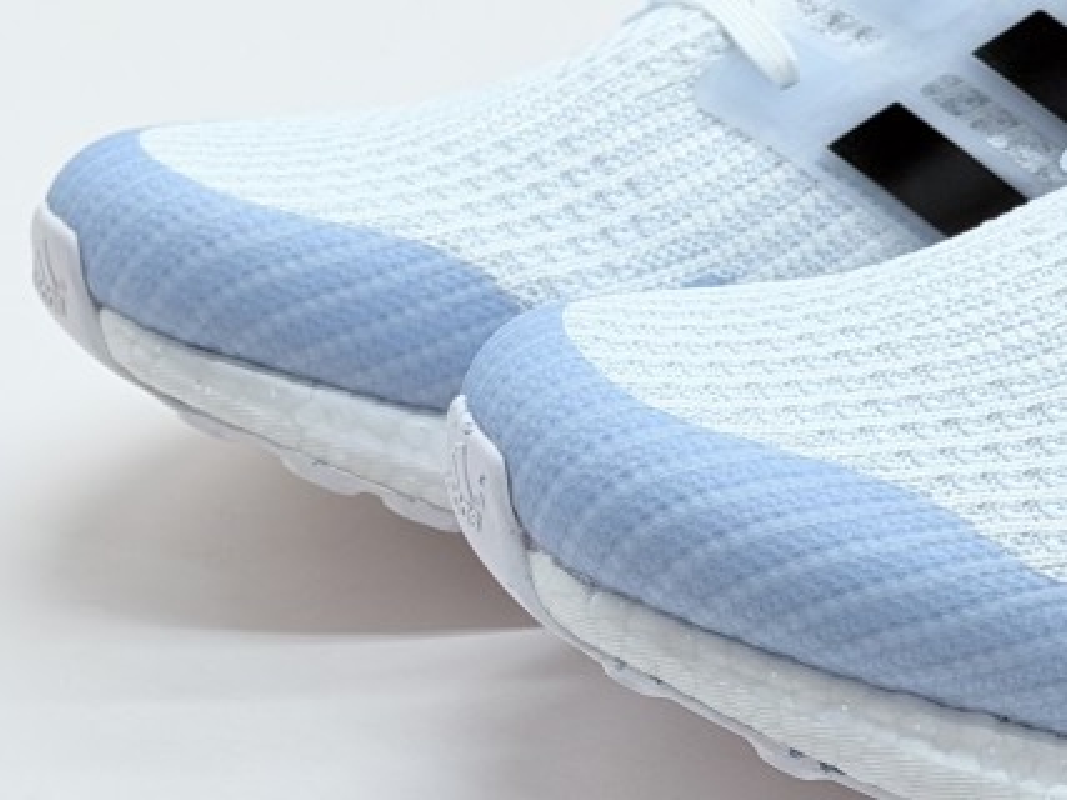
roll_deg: +2.1
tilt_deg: -23.3
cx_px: 534
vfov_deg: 30.3
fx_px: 1479
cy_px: 400
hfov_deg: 39.7
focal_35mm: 48
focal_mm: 6.76
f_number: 1.78
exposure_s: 1/652
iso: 64
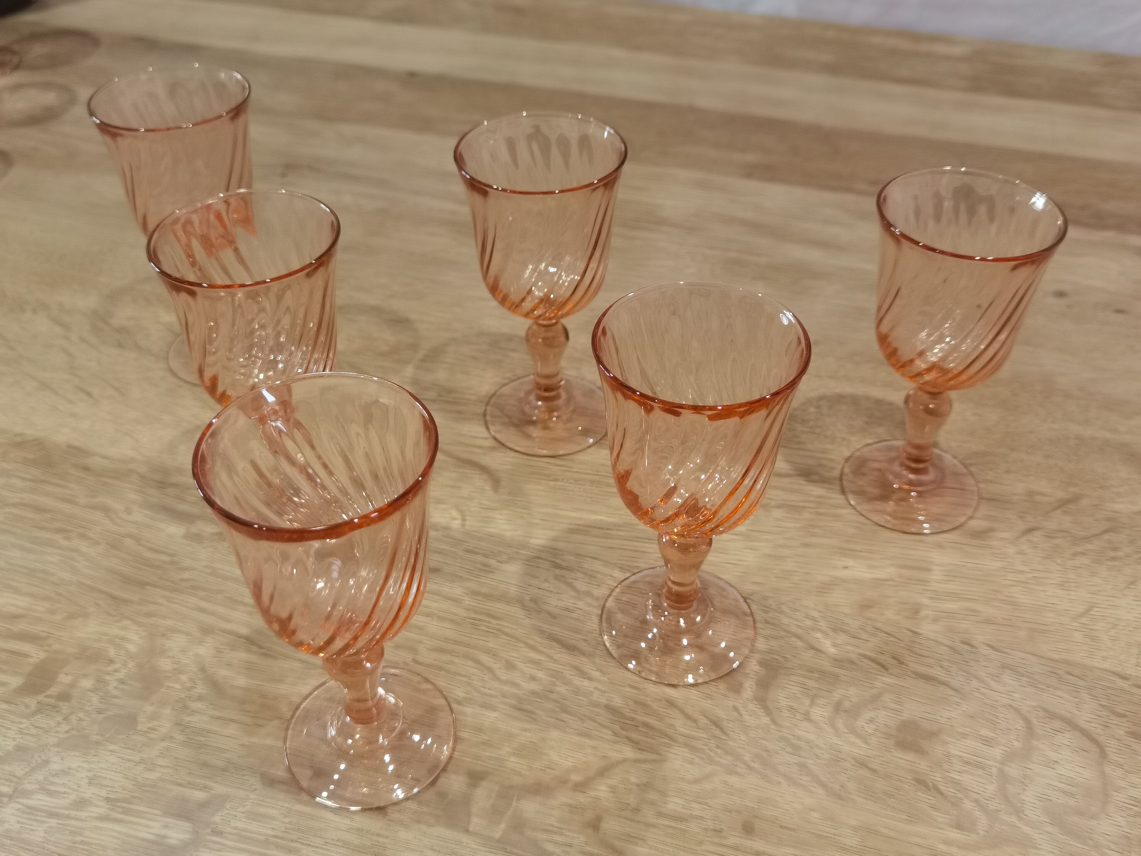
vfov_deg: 40.7
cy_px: 428
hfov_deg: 52.6
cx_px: 570
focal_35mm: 35
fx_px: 1154
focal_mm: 6.71
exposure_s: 1/100
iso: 200
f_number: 1.9
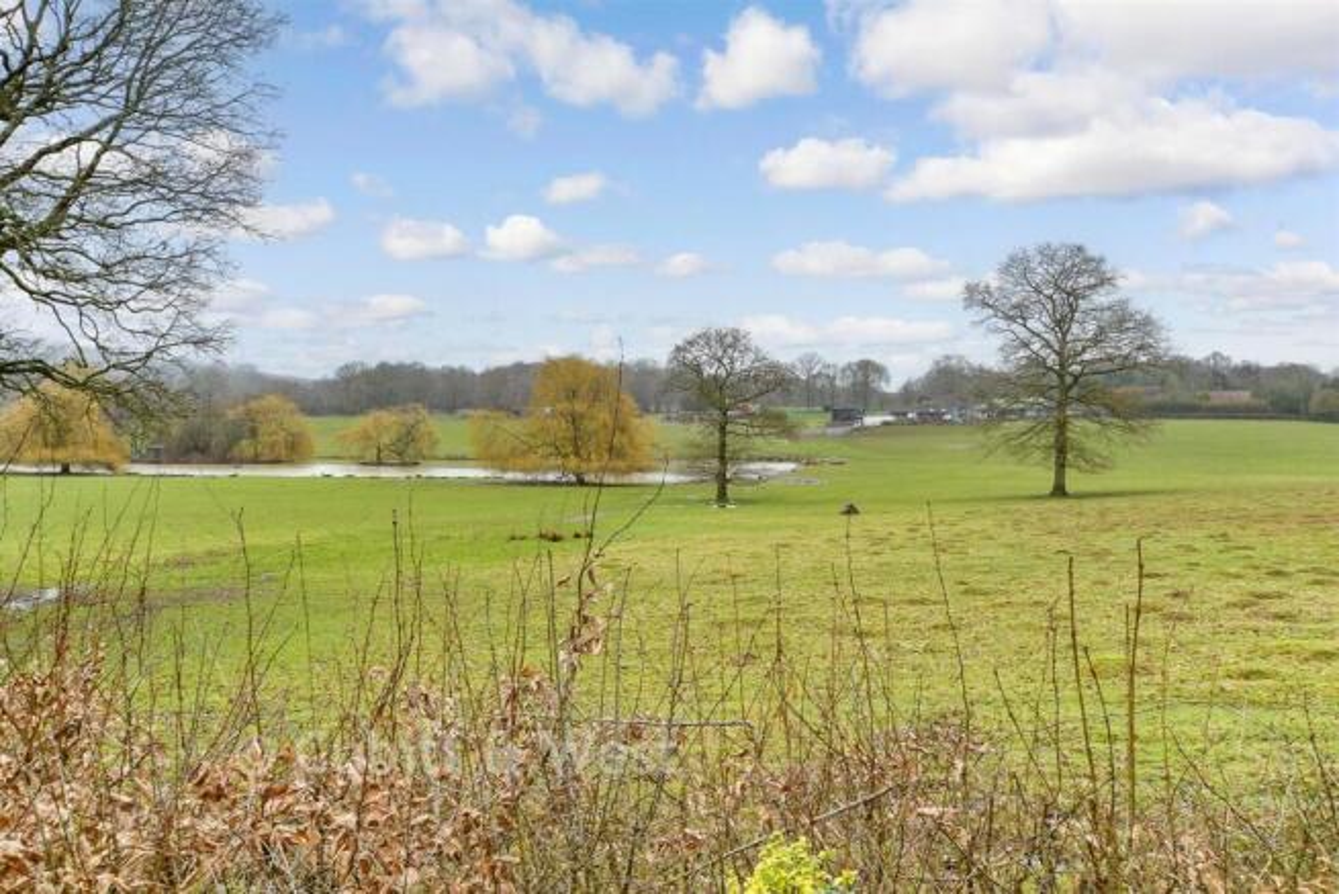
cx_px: 670
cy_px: 447
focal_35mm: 30
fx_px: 1116
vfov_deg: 43.6
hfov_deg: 61.9
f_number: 8
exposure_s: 1/20
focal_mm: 20
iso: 160
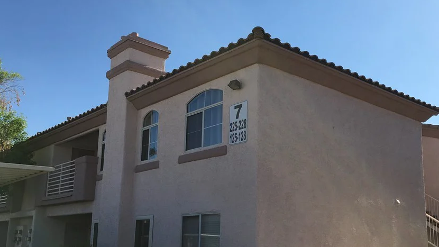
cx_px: 259
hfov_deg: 51.3
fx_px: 454
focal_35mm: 39
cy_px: 151
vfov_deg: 30.3
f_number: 2.2
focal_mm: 4.15
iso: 25
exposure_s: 1/2137
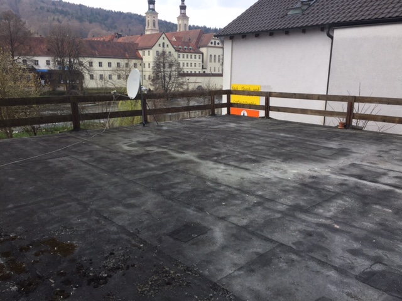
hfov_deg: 61.7
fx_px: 337
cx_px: 201
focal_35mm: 29
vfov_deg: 48.2
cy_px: 150
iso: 32
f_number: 2.2
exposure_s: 1/775
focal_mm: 4.15
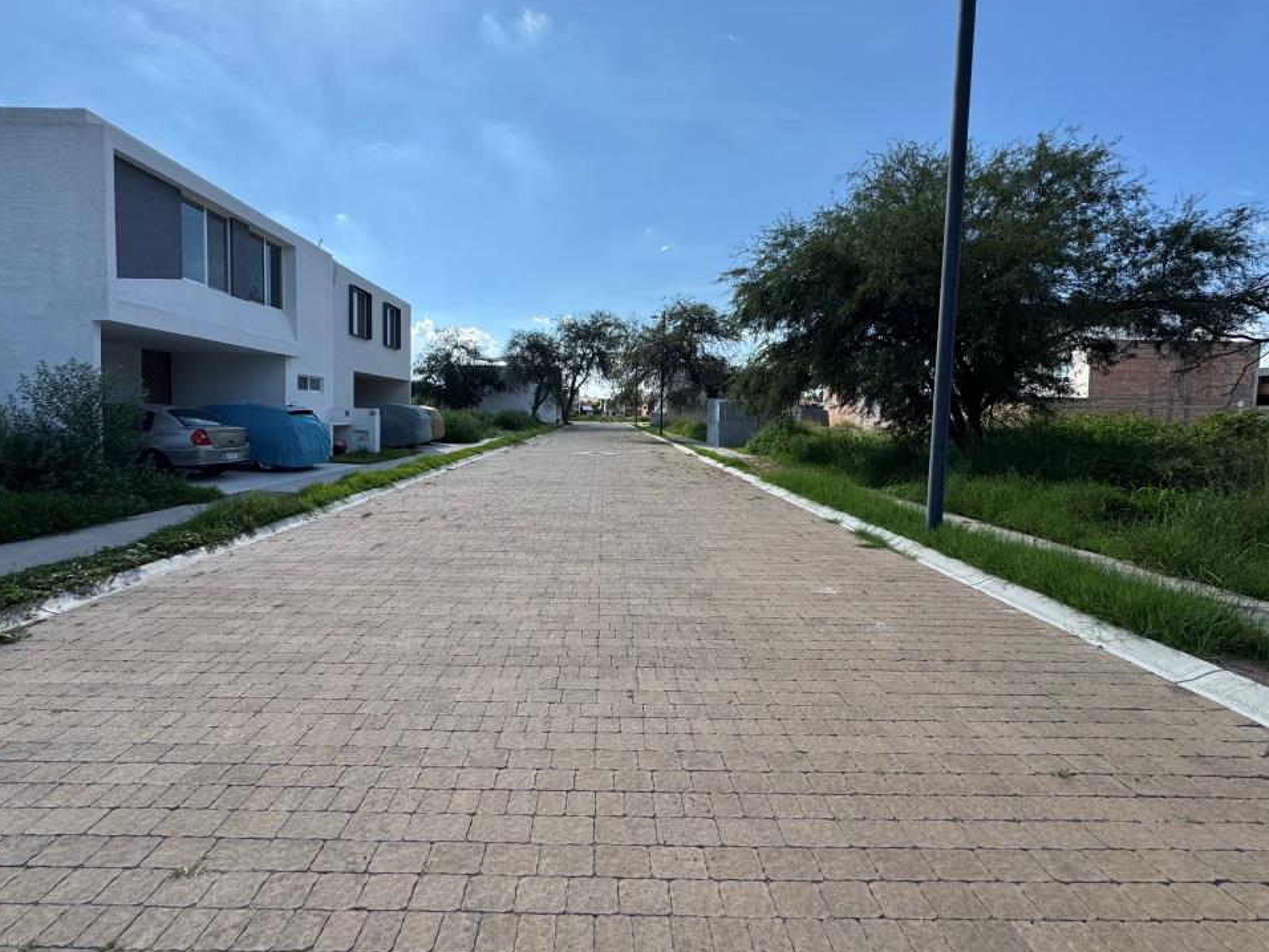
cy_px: 447
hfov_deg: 98.1
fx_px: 550
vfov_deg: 81.7
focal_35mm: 15
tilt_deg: -3.6
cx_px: 600
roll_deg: -0.5
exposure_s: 1/1832
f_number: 2.2
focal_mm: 2.22
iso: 50
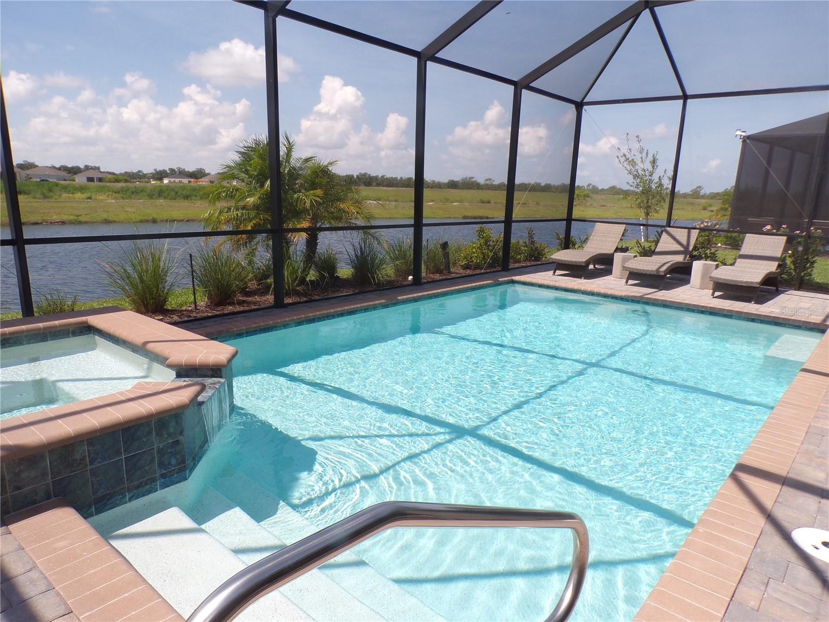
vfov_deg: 56.8
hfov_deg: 71.6
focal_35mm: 24
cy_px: 311
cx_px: 414
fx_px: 575
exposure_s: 1/200
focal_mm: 4.3
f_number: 5.8
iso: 80
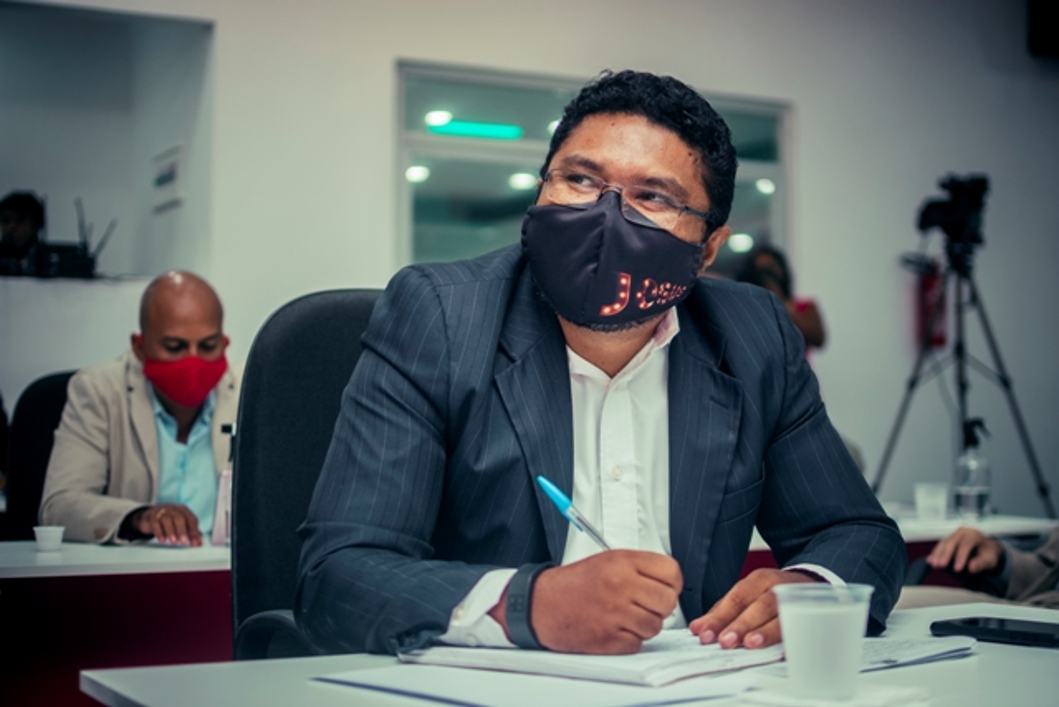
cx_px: 530
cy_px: 354
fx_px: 1545
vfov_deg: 25.8
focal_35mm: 52
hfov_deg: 37.8
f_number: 1.8
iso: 100
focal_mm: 35
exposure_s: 1/250
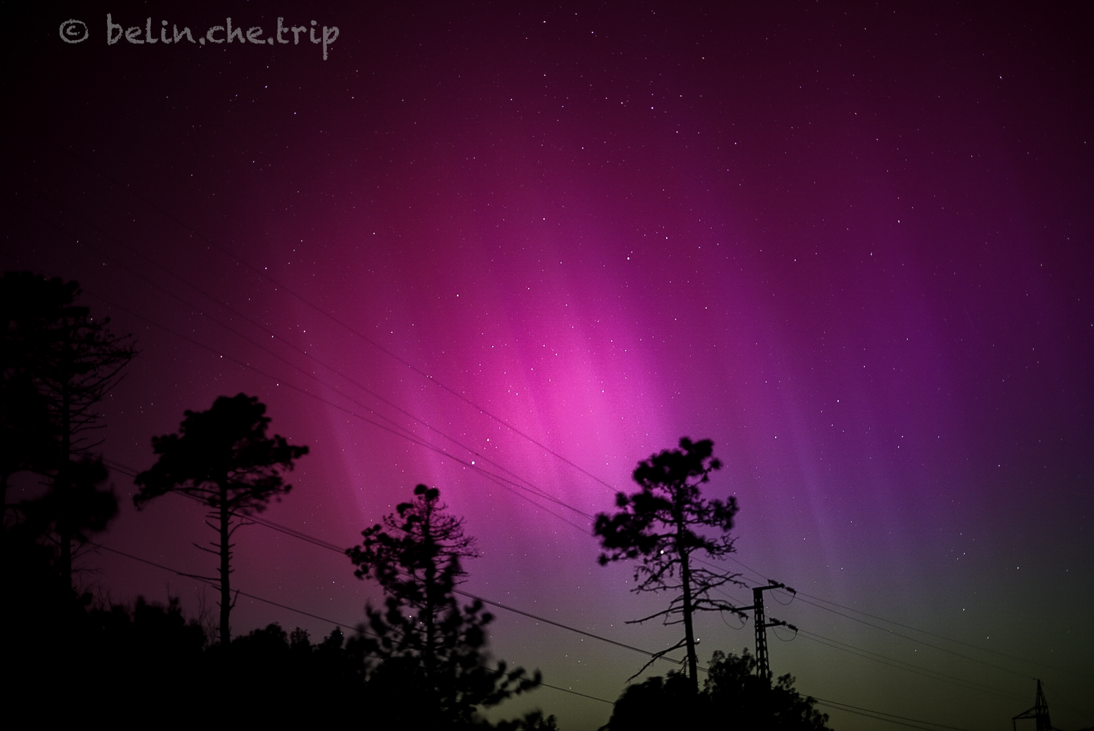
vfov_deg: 27.0
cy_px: 366
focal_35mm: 50
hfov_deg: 39.6
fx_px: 1520
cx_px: 547
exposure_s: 6
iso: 800
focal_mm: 50
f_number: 1.8
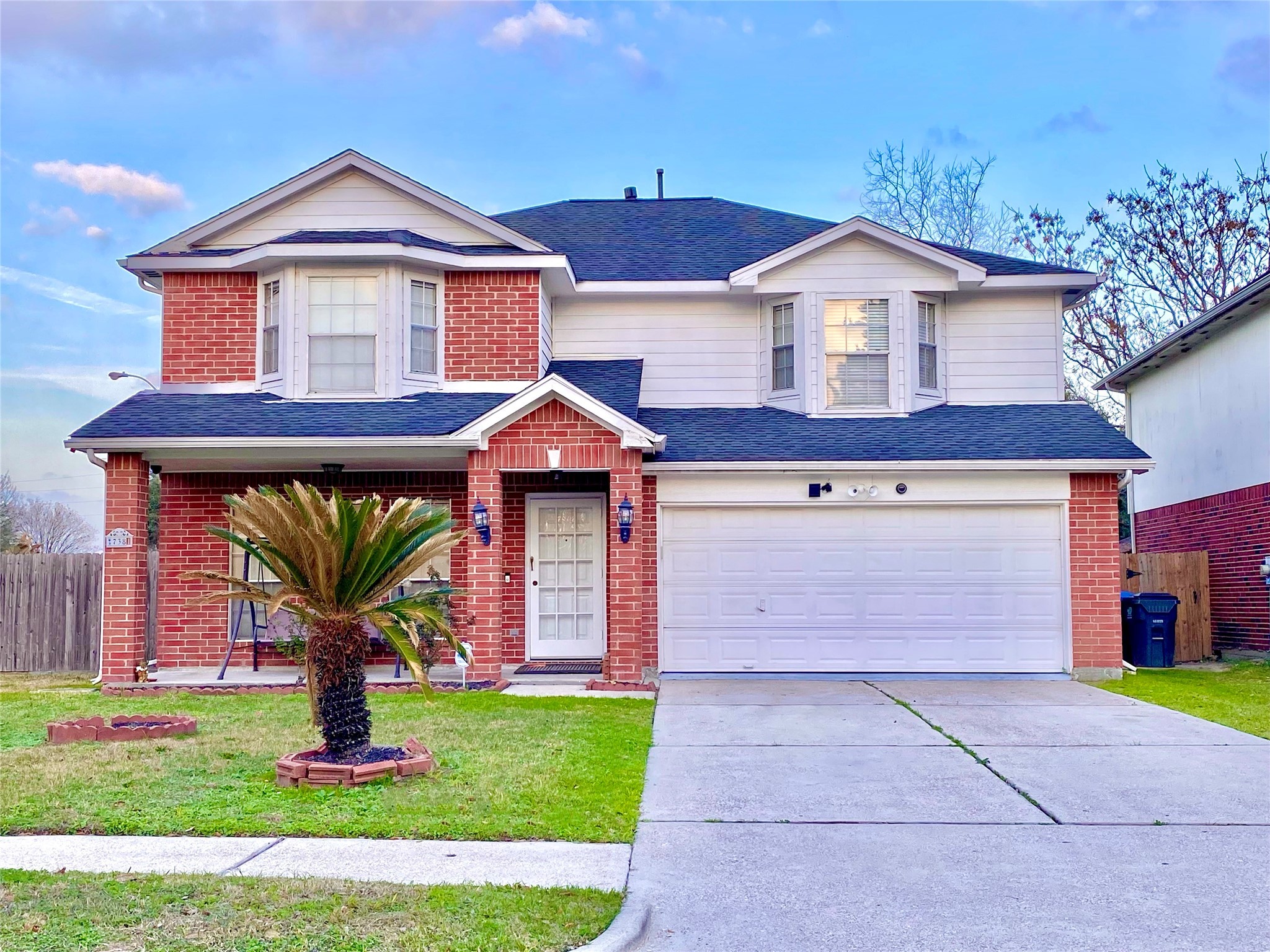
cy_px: 476
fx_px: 1504
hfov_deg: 45.8
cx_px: 635
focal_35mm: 41
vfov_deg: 35.1
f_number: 1.8
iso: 32
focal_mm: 4.25
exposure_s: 1/487
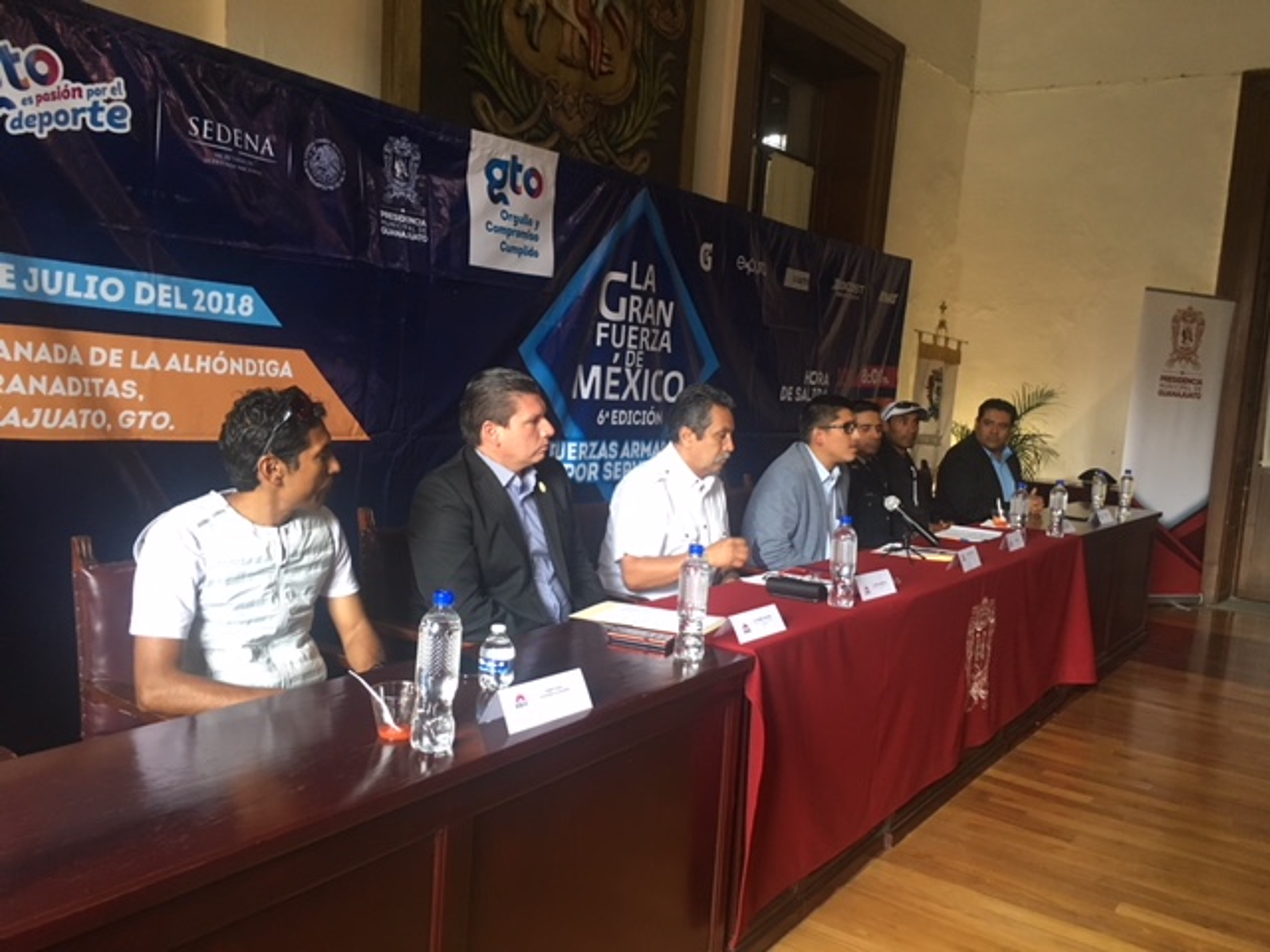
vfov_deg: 48.2
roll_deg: -4.8
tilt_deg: -5.5
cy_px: 476
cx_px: 635
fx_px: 1064
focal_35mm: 29
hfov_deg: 61.7
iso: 125
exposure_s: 1/30
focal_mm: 4.15
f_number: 2.2
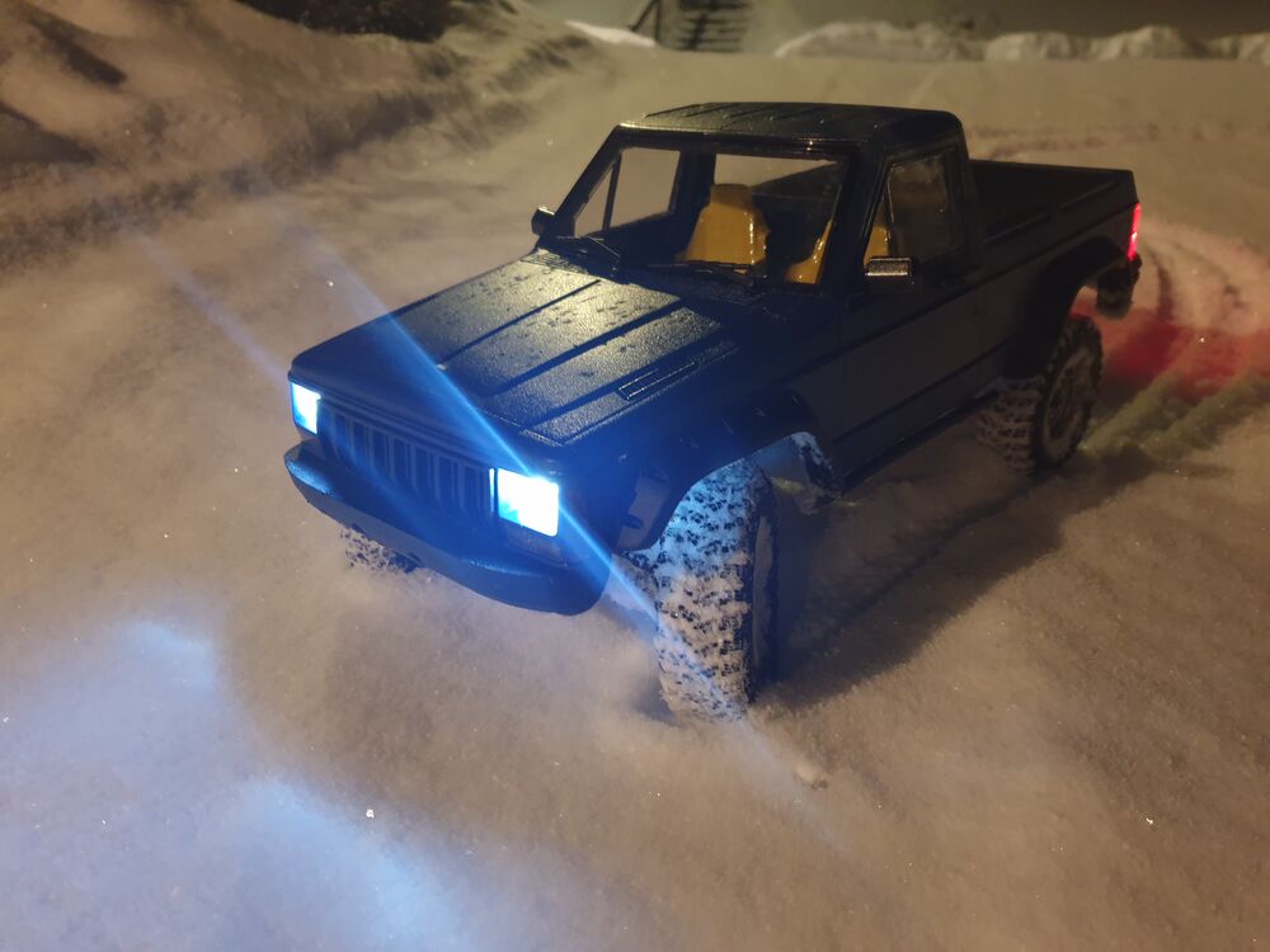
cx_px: 635
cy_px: 476
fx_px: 954
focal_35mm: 26
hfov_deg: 67.3
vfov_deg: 53.1
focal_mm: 4.3
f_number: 1.5
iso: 250
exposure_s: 1/13
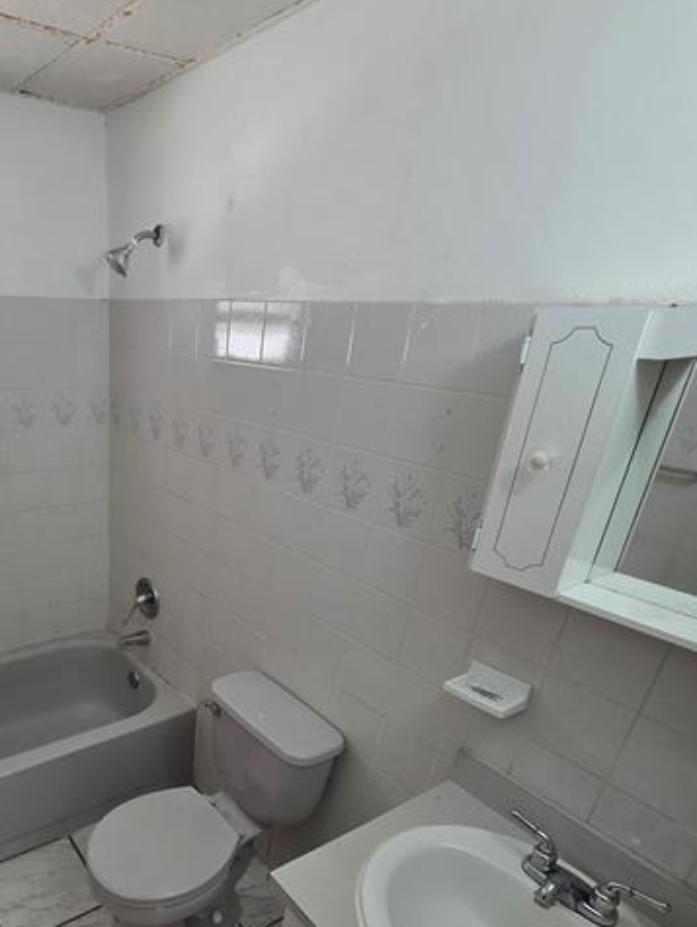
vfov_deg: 76.7
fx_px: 563
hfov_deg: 59.4
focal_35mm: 21
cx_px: 156
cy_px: 611
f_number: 1.9
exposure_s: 1/120
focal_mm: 2.2
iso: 200
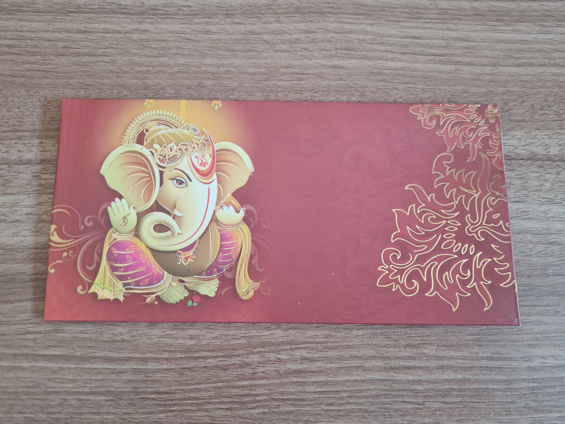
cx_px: 282
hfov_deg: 67.3
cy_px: 212
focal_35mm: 26
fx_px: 424
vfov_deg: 53.1
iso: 200
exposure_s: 1/100
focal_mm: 5.4
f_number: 1.8
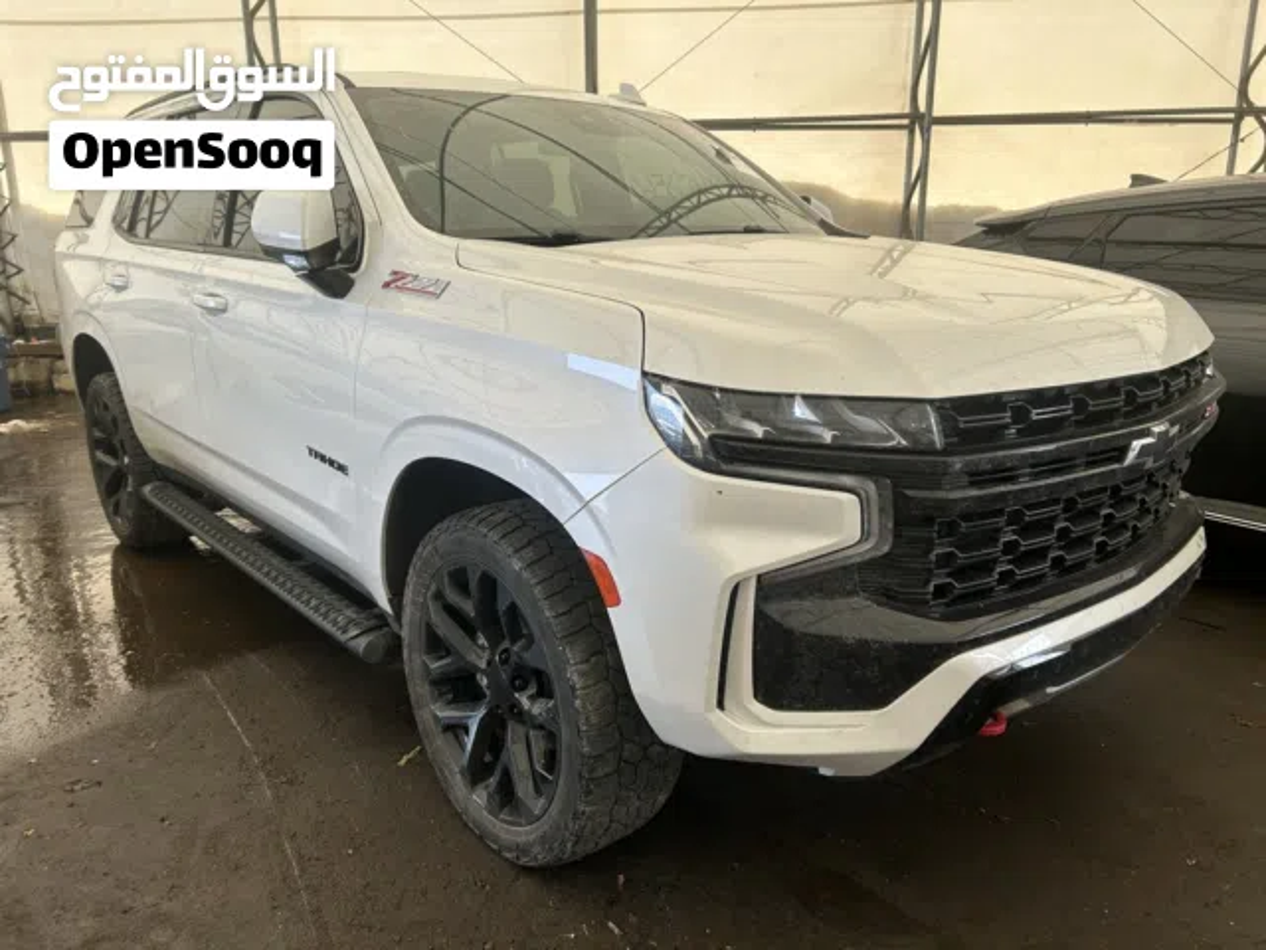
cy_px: 475
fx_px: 951
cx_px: 633
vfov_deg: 53.1
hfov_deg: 67.3
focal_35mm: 26
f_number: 1.5
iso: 50
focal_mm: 5.7
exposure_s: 1/387
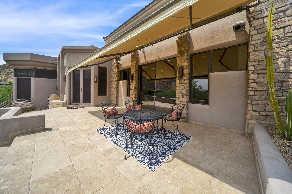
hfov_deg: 112.6
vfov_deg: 90.0
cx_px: 146
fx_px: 97
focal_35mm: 12
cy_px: 97
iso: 100
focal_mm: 12
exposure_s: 1/250
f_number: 8
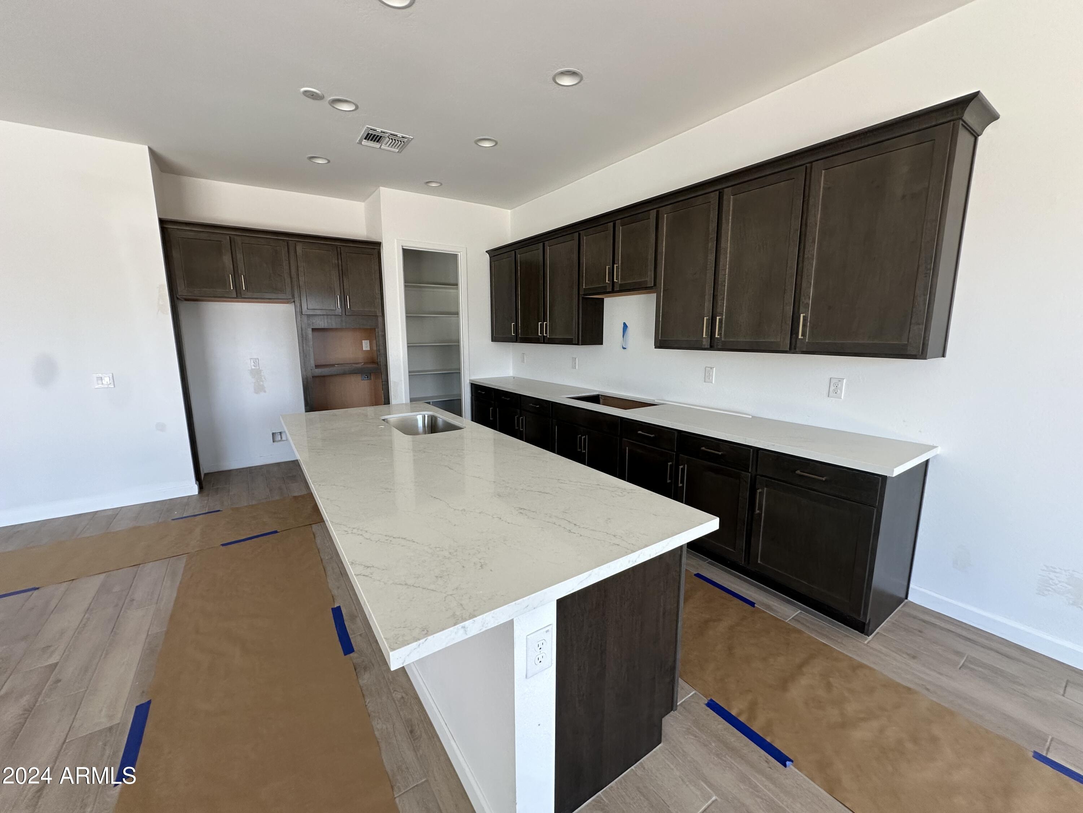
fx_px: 438
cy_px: 406
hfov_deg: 102.1
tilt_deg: -9.3
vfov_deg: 85.7
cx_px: 542
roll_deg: -0.2
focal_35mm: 14
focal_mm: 2.22
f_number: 2.2
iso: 125
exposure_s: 1/99
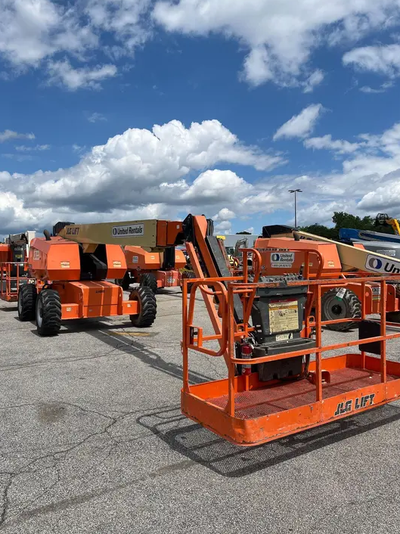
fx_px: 416
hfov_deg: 51.3
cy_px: 270
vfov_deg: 65.3
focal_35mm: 27
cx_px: 194
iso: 50
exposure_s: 1/5556
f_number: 1.6
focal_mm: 5.1
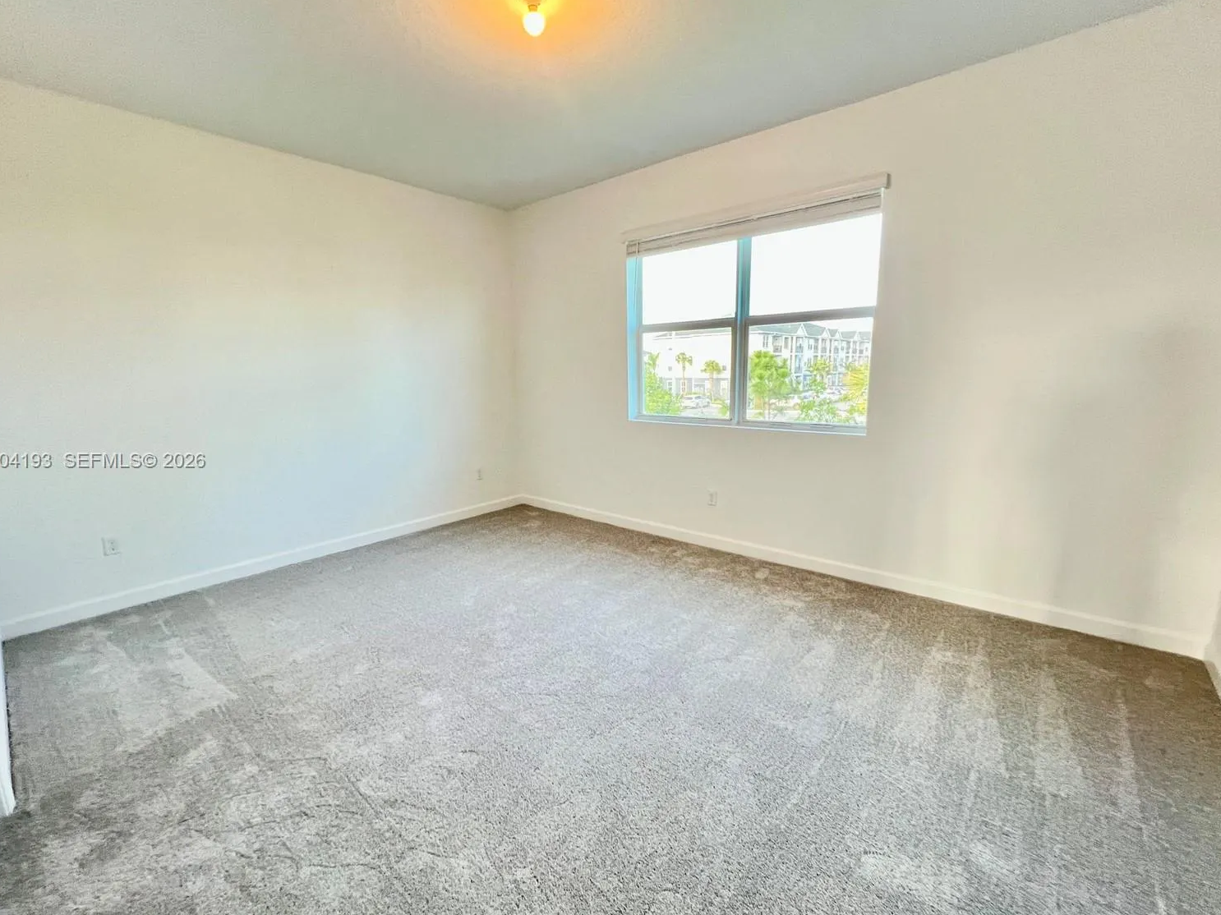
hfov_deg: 102.1
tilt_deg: -11.1
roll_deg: +0.9
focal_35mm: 14
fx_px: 494
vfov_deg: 85.7
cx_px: 606
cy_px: 462
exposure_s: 1/60
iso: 250
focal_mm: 1.57
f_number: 1.8
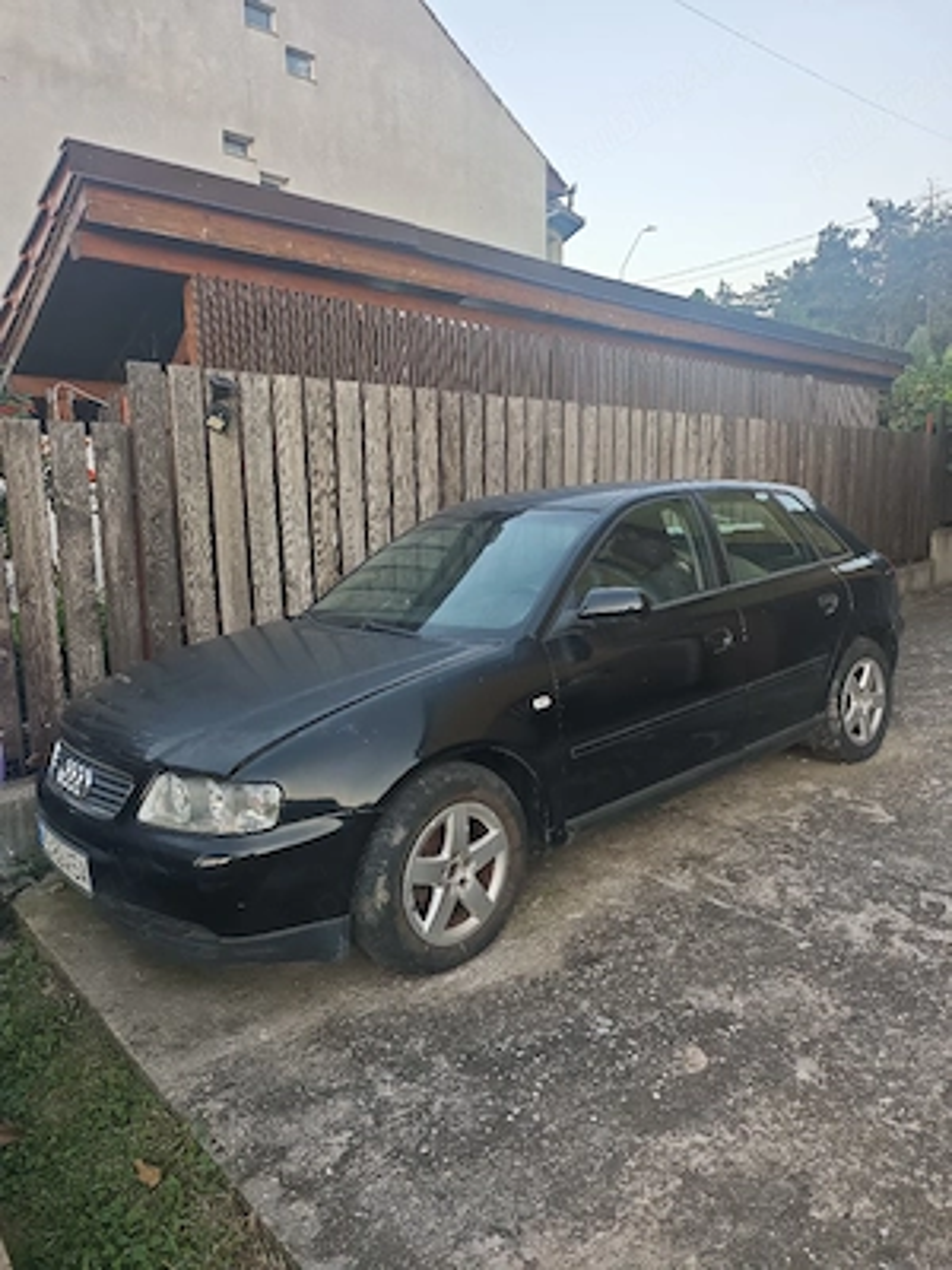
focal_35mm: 23
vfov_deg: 73.9
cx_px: 476
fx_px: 843
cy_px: 635
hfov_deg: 58.9
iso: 640
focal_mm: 8.72
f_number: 2
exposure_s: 1/556
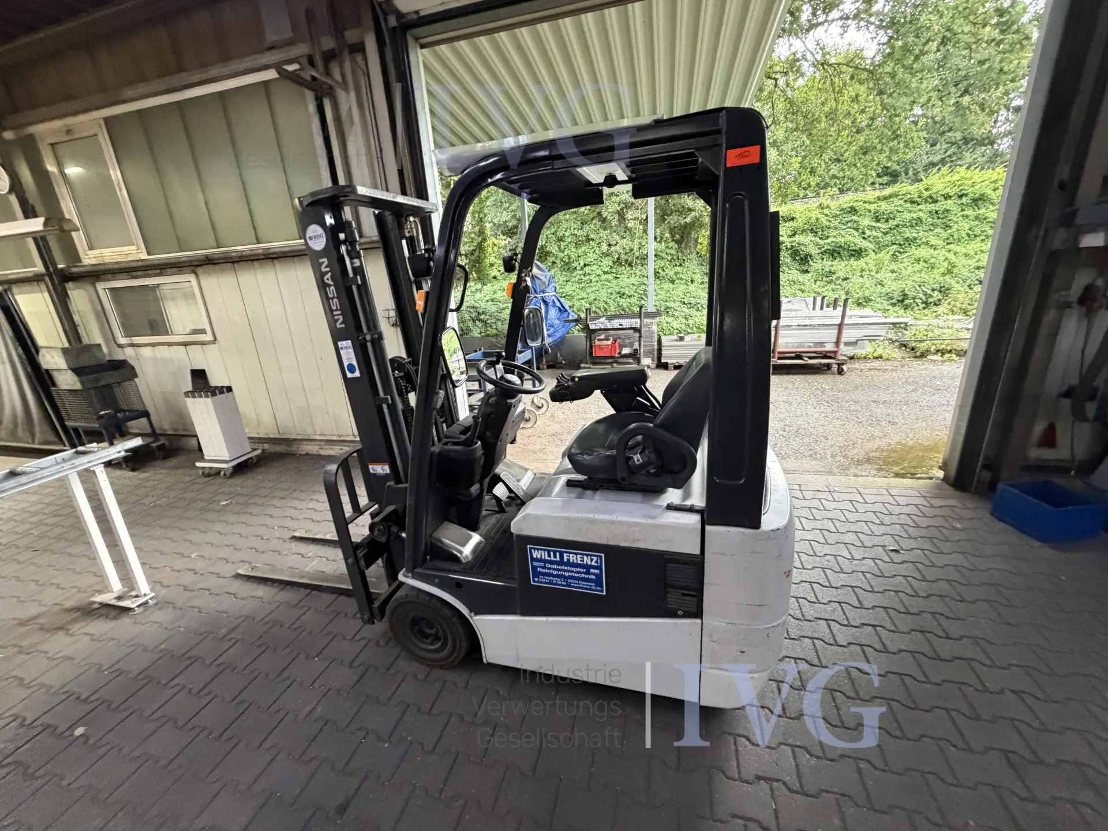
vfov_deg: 85.7
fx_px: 448
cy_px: 416
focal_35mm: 14
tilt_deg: -11.9
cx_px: 554
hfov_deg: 102.1
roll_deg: +1.7
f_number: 2.2
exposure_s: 1/60
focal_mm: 2.22
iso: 500
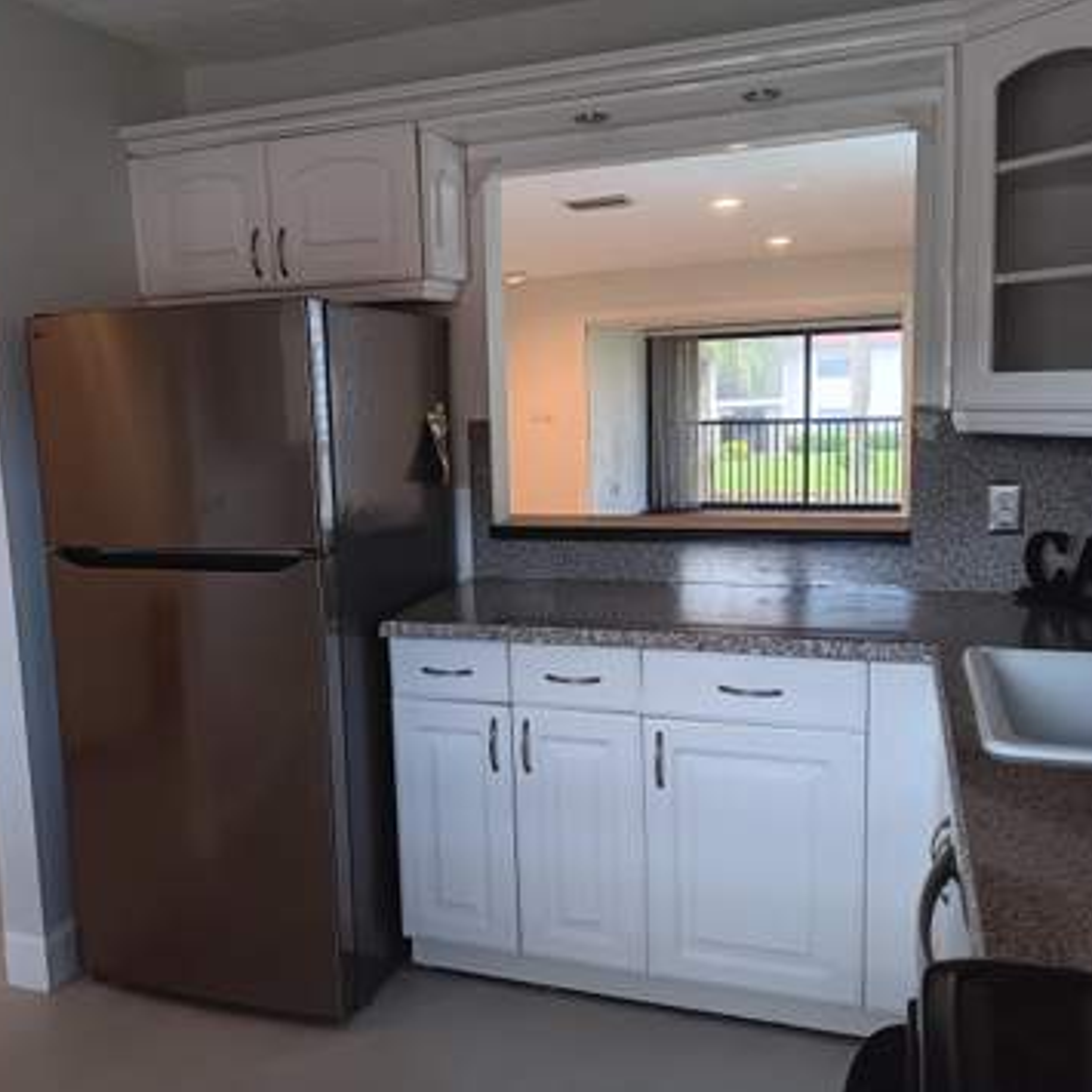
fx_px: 1106
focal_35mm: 31
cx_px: 403
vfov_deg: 52.5
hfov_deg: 51.9
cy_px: 549
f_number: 1.8
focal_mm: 3.98
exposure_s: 1/24.4
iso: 80
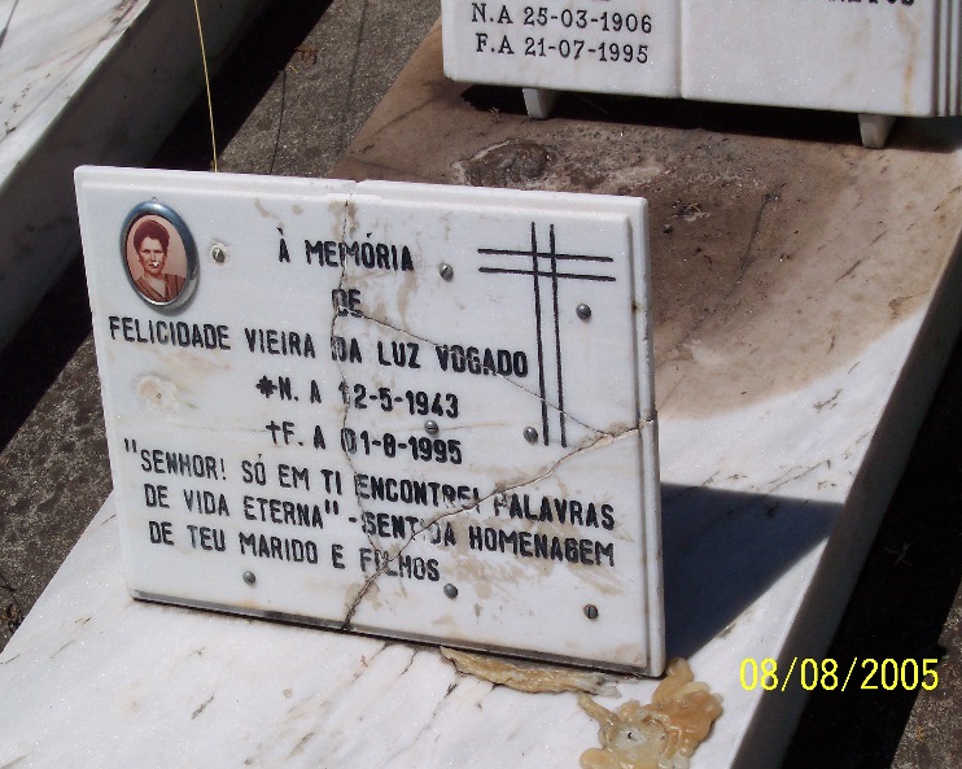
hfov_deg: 23.9
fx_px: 2277
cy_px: 383
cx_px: 473
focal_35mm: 80
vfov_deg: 19.2
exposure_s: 1/1000
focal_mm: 16
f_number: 6.7
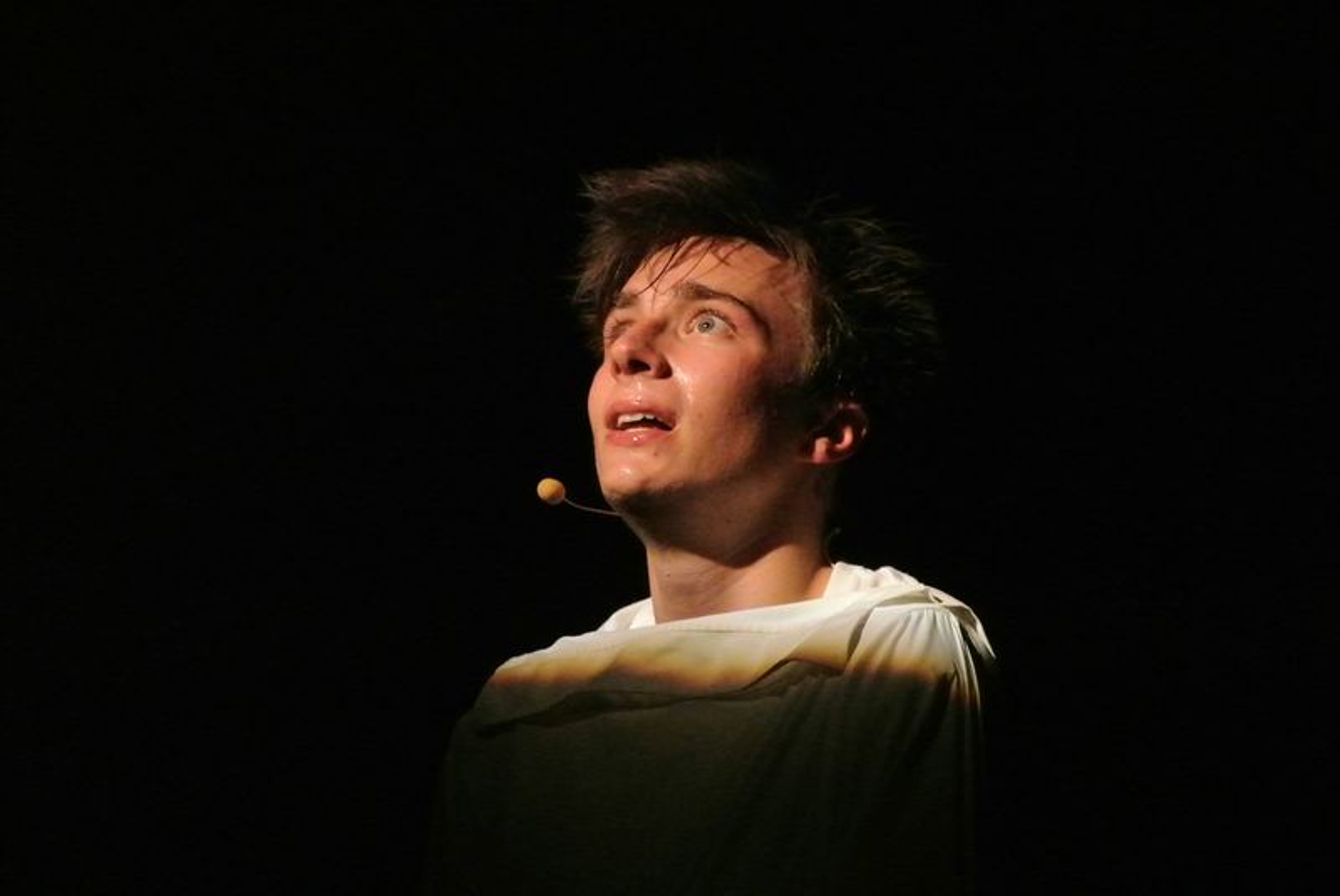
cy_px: 448
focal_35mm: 297
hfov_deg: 6.9
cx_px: 670
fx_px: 11065
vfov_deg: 4.6
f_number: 5.6
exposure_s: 1/80
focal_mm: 110
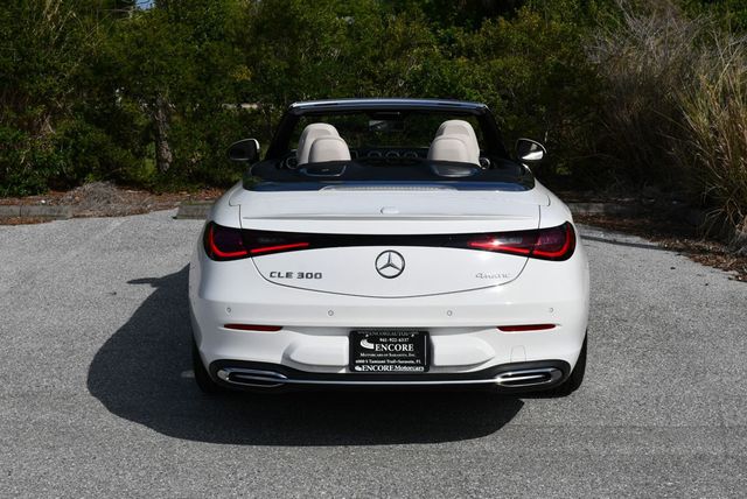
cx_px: 374
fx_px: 1080
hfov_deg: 38.2
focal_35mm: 52
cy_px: 250
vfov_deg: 26.0
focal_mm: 26
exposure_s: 1/400
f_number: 10
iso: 100
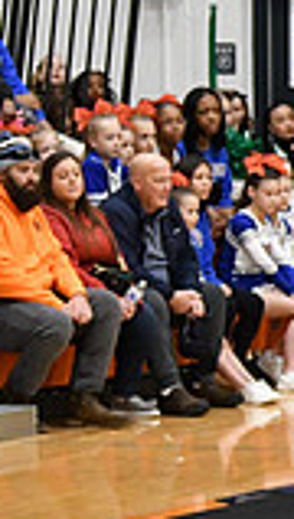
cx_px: 924
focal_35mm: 401
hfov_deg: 3.0
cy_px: 361
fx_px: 5531
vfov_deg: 5.4
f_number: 2.8
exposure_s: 1/800
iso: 5000
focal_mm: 70
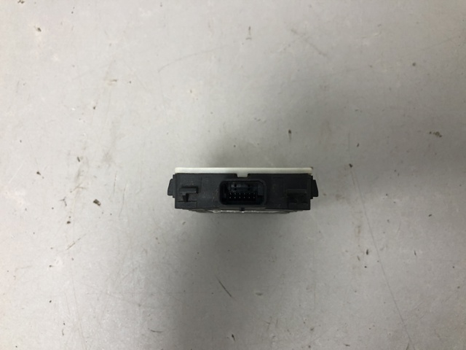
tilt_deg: -77.7
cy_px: 175
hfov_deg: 63.4
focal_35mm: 28
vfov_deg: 49.7
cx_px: 233
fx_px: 377
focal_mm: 4
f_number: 1.8
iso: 40
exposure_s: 1/33
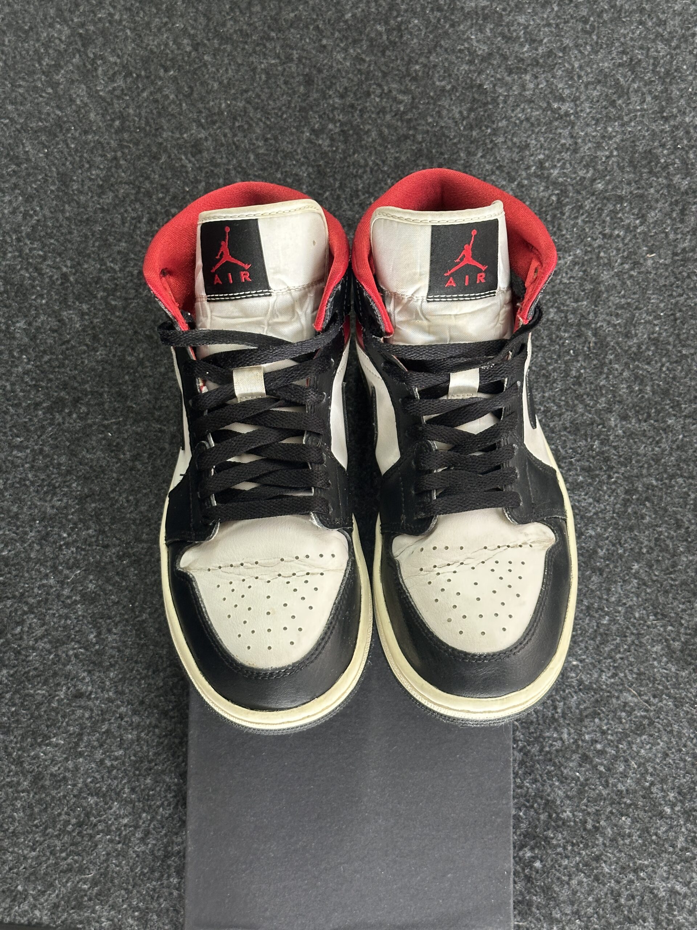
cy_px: 465
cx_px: 348
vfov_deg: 39.7
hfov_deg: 30.3
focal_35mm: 48
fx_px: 1289
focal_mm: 6.86
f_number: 1.78
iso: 200
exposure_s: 1/50
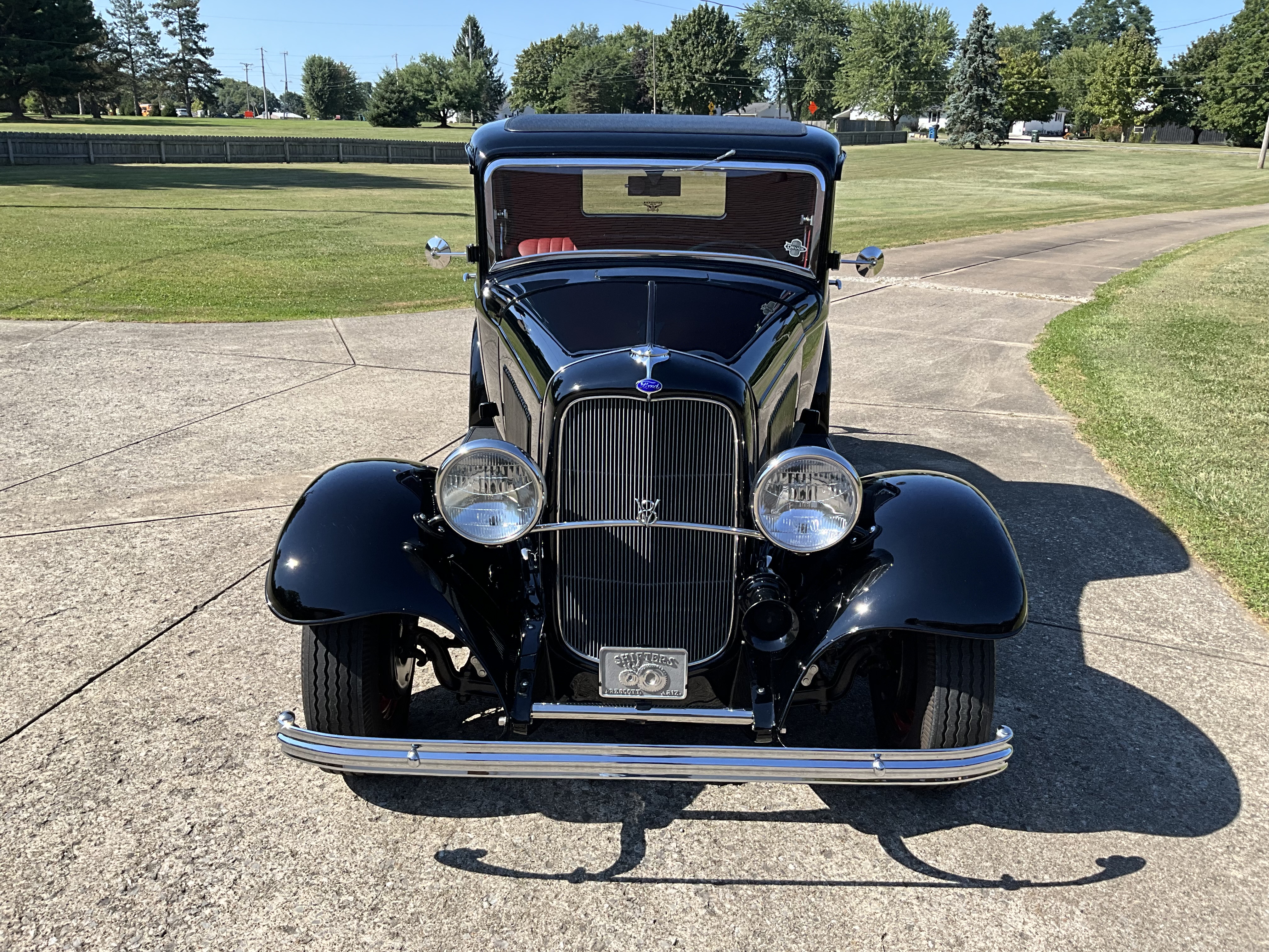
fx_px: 1063
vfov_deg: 48.2
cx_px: 634
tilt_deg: -17.9
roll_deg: -0.7
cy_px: 476
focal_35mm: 29
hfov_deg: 61.7
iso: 25
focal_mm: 3
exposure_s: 1/997
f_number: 1.8
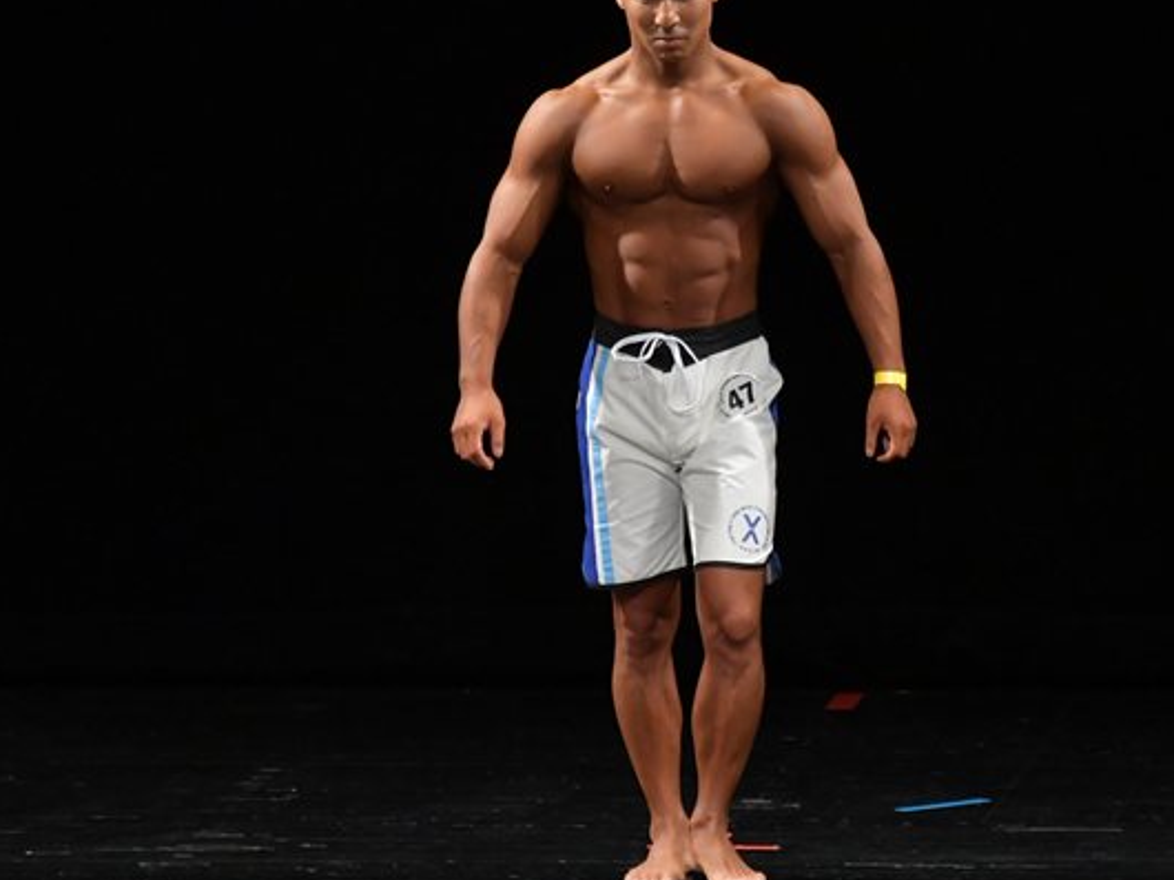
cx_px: 690
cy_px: 421
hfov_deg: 4.1
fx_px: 16441
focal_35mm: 485
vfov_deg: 3.1
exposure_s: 1/400
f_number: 5.6
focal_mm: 230
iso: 3200
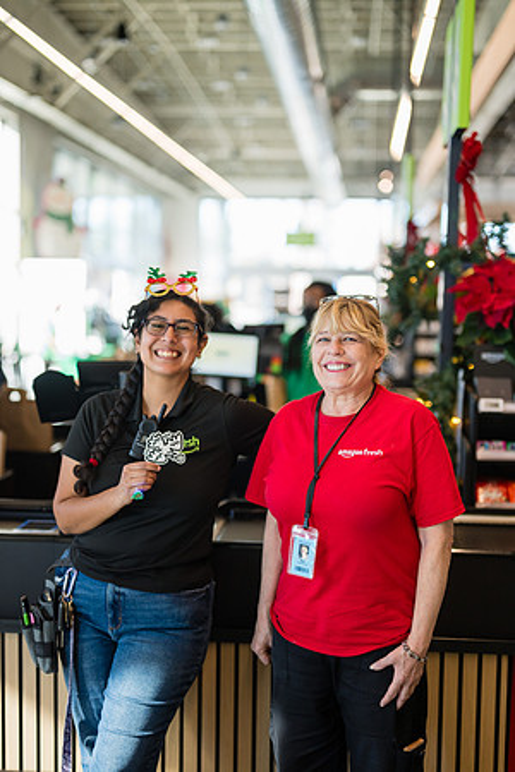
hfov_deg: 27.0
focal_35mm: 50
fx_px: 1073
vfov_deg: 39.6
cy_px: 386
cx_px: 258
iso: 400
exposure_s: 1/800
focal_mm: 50
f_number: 1.4
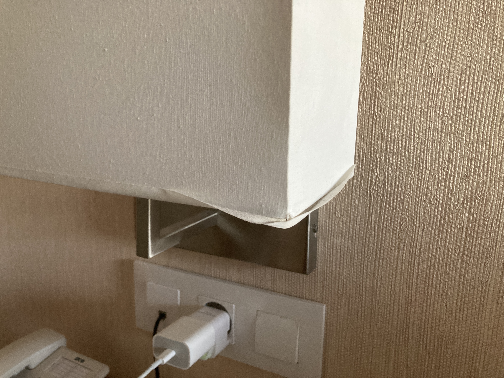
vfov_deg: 49.7
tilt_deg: -10.8
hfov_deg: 63.4
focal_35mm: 28
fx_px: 408
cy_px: 189
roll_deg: -1.8
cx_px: 252
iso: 320
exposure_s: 1/43
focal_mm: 3.99
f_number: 1.8
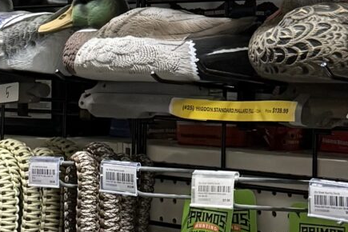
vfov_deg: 9.2
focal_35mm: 147
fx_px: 1421
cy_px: -32
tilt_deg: +4.7
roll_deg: -1.0
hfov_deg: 13.9
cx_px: 104
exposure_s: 1/60
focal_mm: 6.76
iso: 320
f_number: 1.78
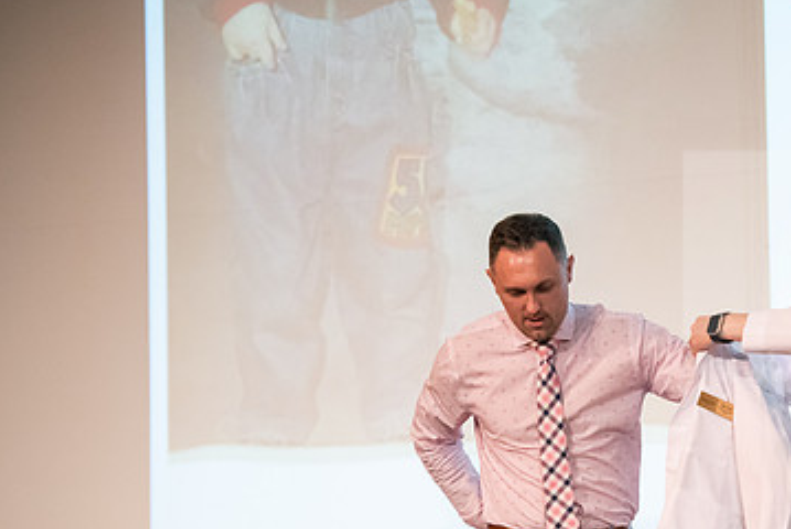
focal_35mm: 197
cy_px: 418
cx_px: 617
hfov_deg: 10.4
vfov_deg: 7.0
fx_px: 4332
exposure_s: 1/200
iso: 4000
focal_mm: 122
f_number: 3.2
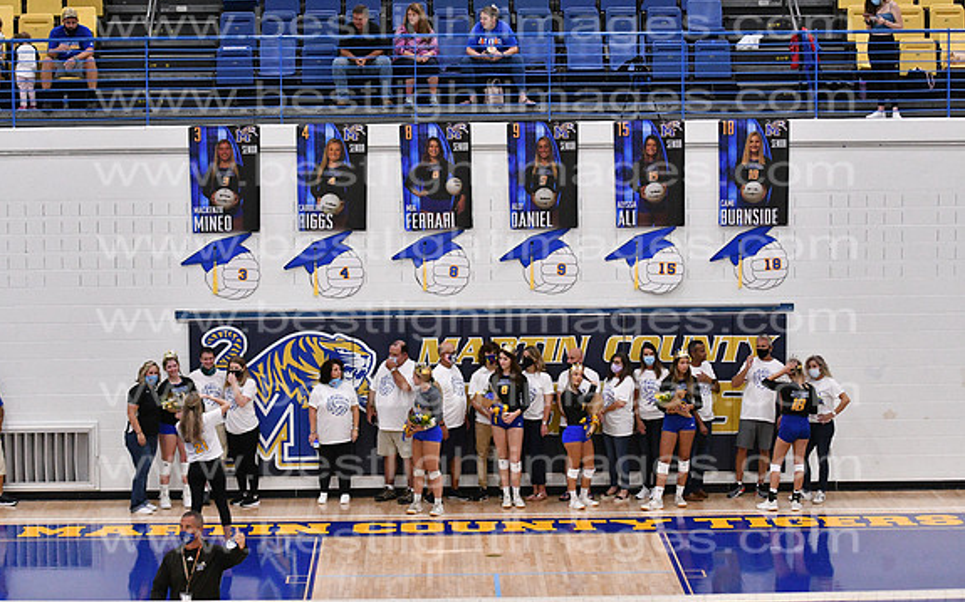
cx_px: 480
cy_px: 284
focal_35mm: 108
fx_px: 2840
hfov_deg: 19.3
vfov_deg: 12.1
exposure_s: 1/1250
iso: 6400
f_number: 3.2
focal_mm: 70
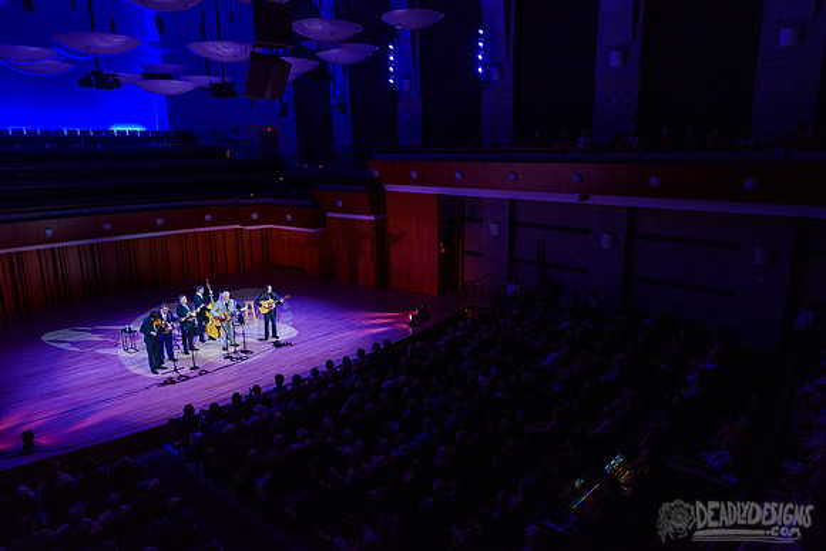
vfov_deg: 53.2
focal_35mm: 24
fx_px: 551
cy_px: 276
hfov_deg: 73.7
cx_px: 413
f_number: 5
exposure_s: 1/400
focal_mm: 24
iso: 2500
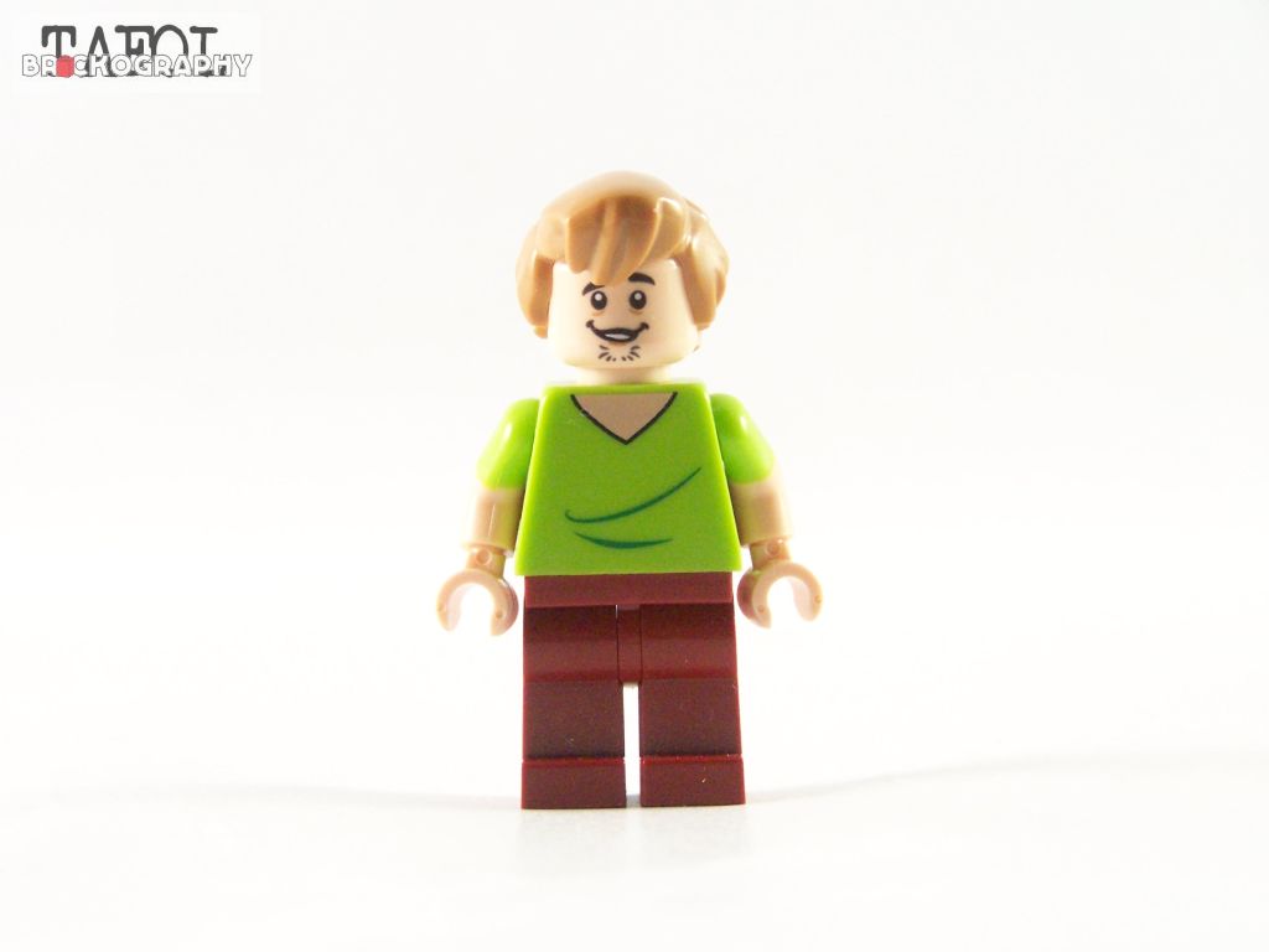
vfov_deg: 12.7
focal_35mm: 117
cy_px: 476
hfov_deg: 16.8
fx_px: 4289
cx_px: 634
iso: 400
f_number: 3.6
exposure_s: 1/60
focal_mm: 19.4
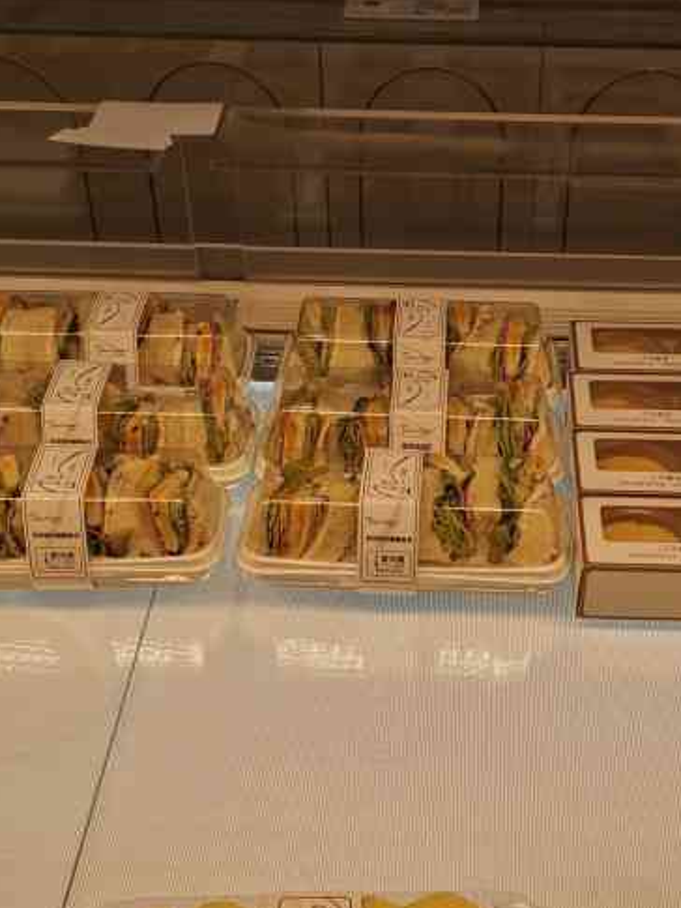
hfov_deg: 29.0
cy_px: 806
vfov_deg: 36.0
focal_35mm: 50
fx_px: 1311
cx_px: 430
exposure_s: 1/1429
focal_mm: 4.75
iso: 50
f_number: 1.8
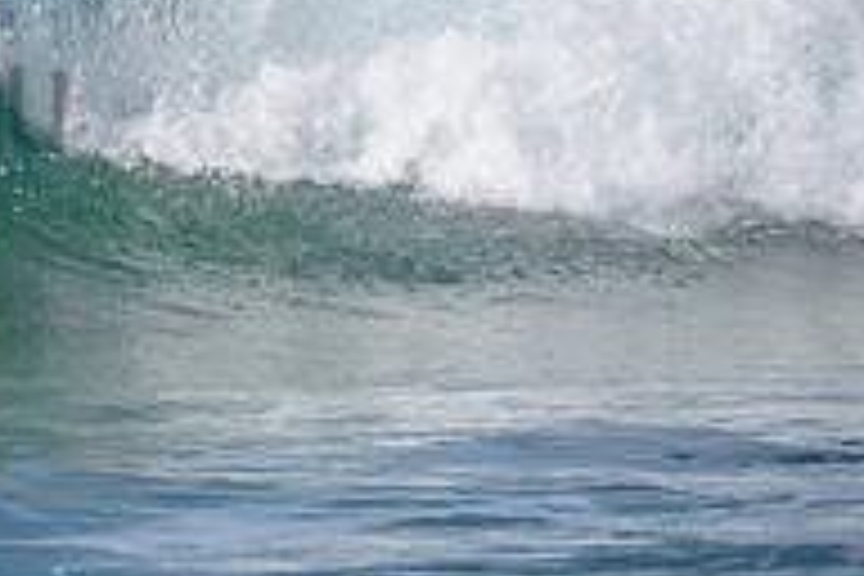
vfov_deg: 0.9
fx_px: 36237
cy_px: 47
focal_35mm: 1510
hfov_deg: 1.4
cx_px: -410
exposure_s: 1/2000
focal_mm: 500
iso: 125
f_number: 5.6
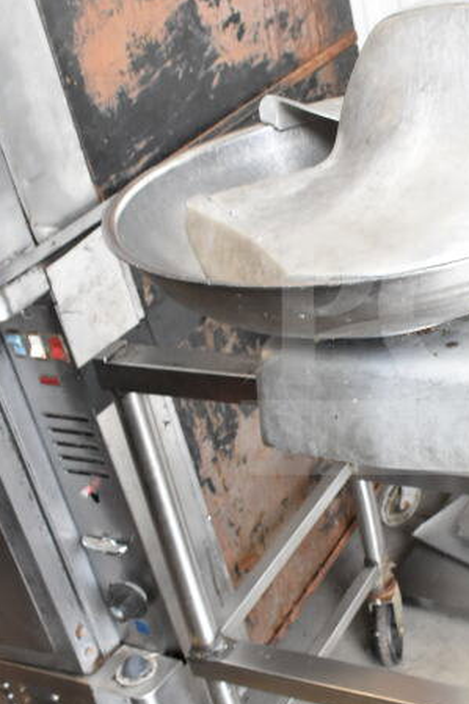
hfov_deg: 24.0
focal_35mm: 55
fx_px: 1076
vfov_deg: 36.3
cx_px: 416
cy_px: 350
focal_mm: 18
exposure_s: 1/125
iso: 1600
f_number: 5.6
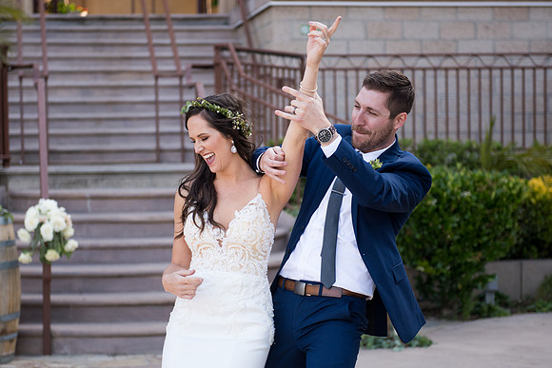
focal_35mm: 93
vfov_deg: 14.7
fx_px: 1426
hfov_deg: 21.9
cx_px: 266
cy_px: 192
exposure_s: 1/640
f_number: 2.8
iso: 400
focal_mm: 70
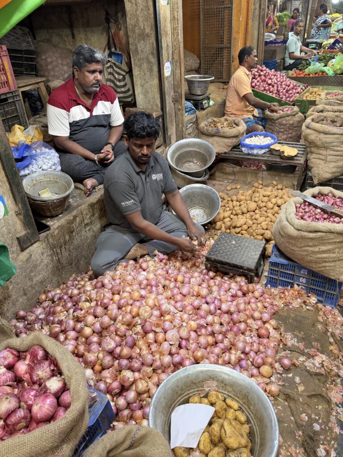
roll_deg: +4.0
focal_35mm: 24
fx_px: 317
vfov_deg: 71.6
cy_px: 228
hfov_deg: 56.8
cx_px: 172
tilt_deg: -33.2
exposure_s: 1/100
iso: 160
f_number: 1.78
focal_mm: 6.76
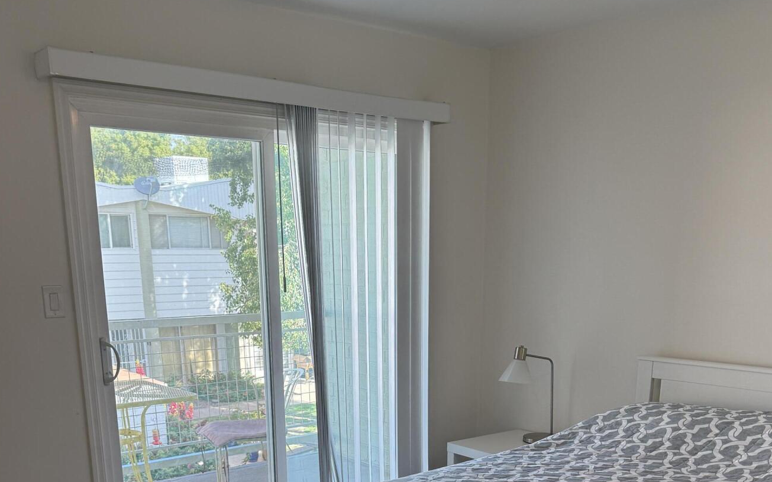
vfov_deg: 30.3
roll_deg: -0.7
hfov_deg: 50.4
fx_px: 820
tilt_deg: -14.8
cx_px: 388
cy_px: 489
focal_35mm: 39
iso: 100
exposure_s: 1/164
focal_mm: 6.76
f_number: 1.78
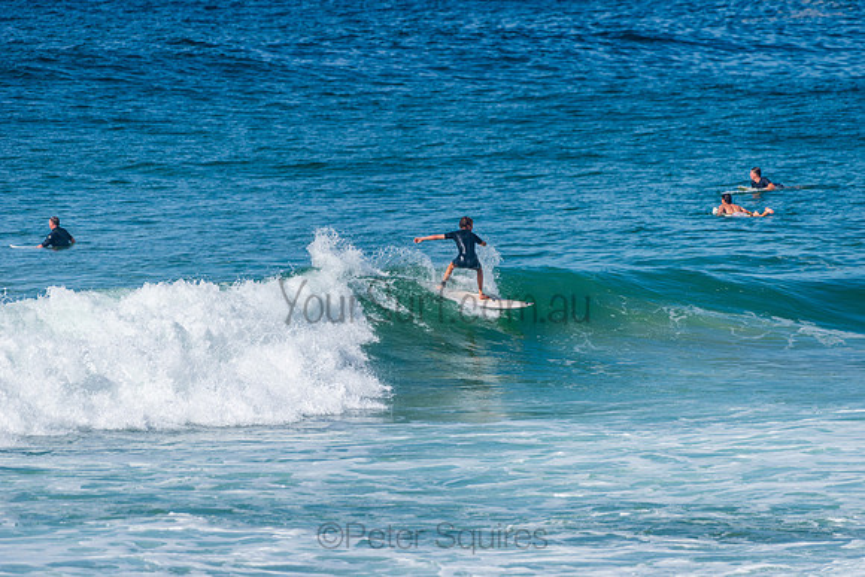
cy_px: 288
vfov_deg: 2.8
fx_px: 12016
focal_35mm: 500
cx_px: 432
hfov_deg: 4.1
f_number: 5.6
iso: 125
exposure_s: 1/2000
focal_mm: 500
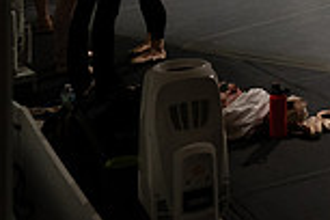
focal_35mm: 91
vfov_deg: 13.5
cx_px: 619
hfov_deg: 17.5
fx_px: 834
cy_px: -171
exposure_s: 1/400
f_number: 4
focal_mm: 24
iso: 3200
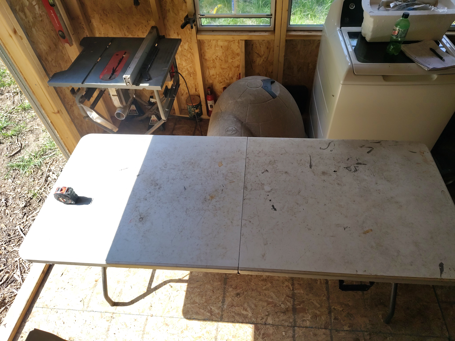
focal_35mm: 24
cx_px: 228
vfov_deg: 56.8
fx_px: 315
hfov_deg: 71.6
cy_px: 170
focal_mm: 5.56
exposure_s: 1/404
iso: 100
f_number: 1.8
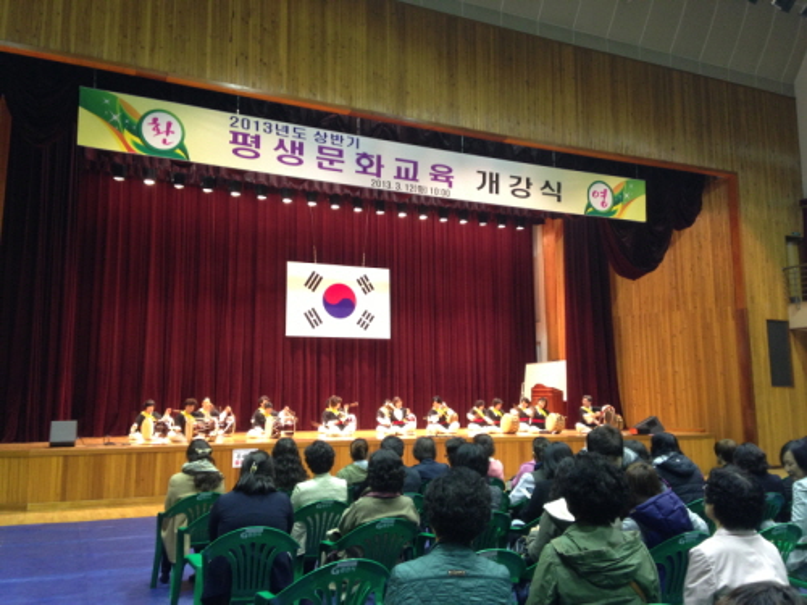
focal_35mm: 33
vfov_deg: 42.9
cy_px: 302
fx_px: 769
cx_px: 404
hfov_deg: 55.4
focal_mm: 4.13
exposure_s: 1/20
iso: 125
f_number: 2.4
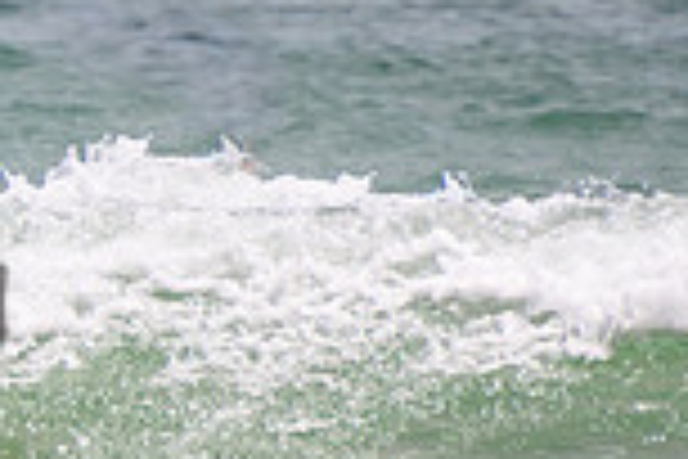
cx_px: -844
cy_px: 300
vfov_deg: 0.7
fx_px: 39767
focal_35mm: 2081
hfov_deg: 1.0
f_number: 5.6
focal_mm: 400
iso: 200
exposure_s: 1/2000
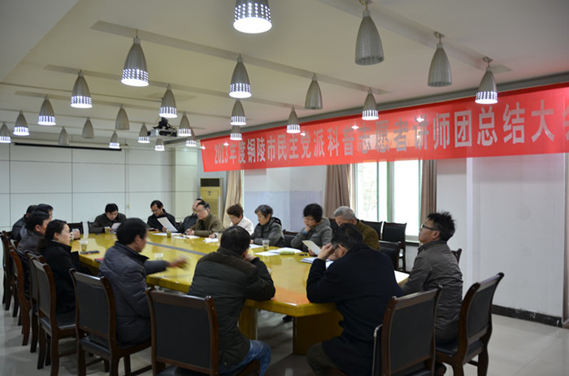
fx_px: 425
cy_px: 188
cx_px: 284
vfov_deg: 47.6
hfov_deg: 67.5
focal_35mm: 27
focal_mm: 18
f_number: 3.5
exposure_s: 1/5
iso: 100
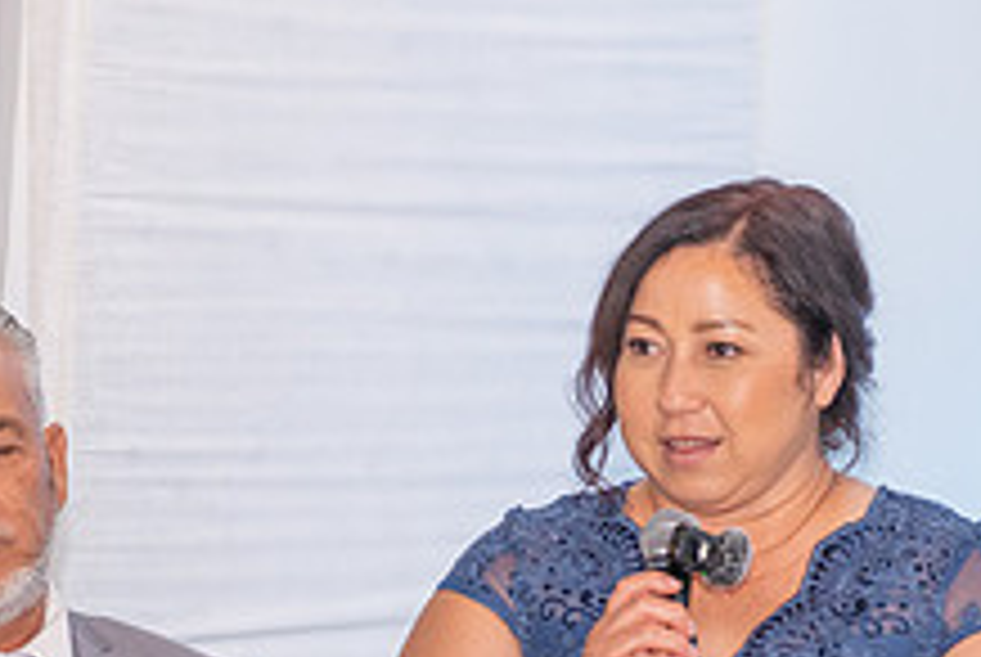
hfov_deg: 9.3
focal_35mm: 220
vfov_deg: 6.2
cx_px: 593
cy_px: 859
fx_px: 6003
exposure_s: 1/160
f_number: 3.2
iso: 1000
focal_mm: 70
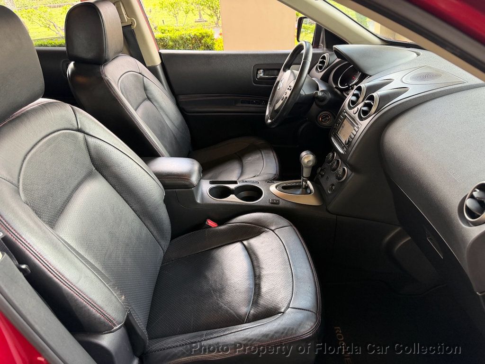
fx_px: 336
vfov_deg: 56.8
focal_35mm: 24
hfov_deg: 71.6
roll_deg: +2.7
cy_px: 182
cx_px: 242
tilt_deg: -30.4
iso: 160
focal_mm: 6.76
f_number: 1.78
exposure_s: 1/121
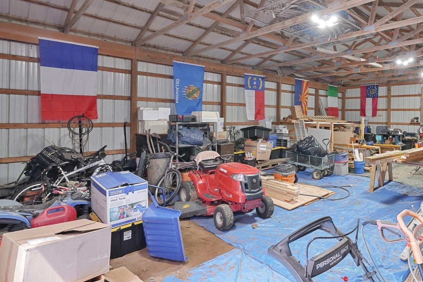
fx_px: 247
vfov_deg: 59.1
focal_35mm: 21
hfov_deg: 78.1
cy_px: 114
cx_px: 288
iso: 2000
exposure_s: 1/30
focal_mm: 14
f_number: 10
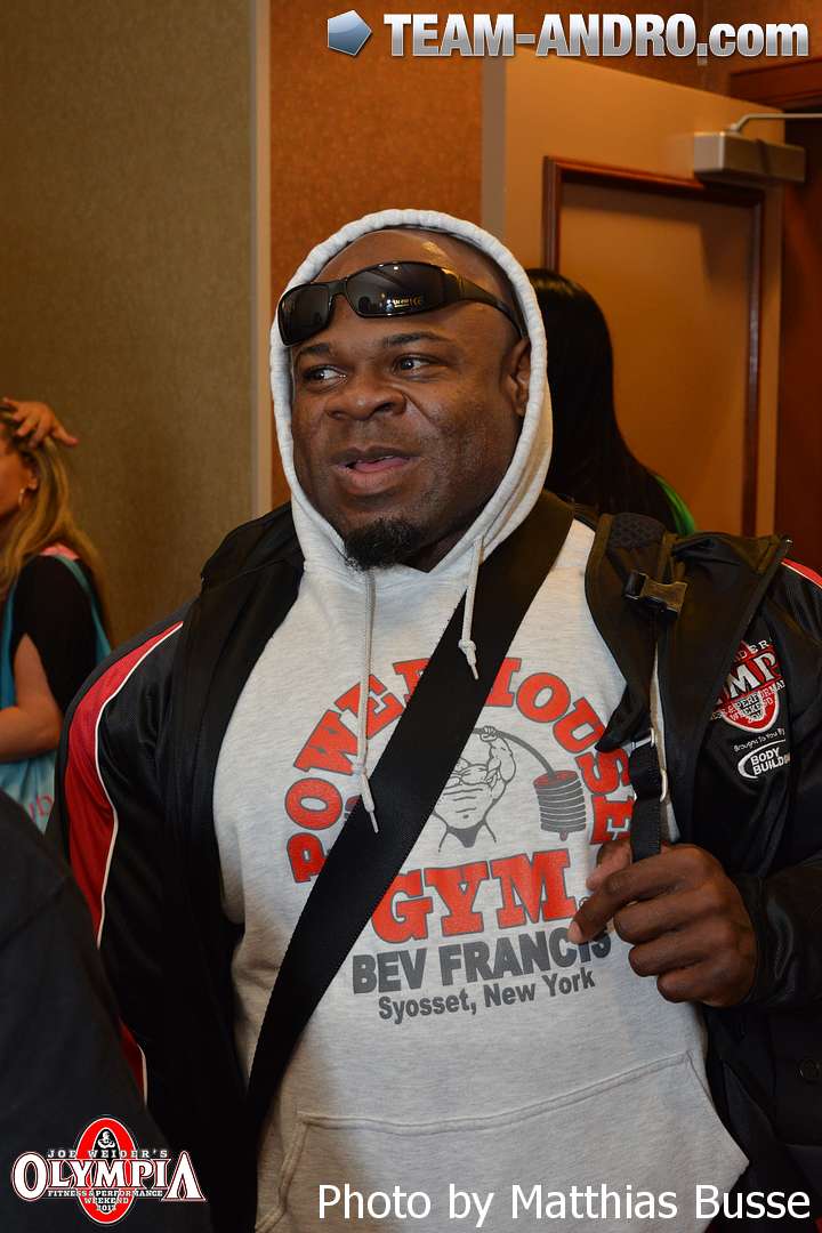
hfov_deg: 27.0
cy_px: 616
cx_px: 411
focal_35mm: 50
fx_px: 1712
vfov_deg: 39.6
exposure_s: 1/60
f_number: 9
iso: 2000
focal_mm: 50
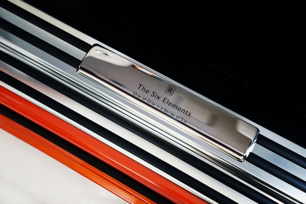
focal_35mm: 54
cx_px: 153
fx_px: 459
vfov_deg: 25.1
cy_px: 102
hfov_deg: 36.9
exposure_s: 1/60
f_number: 2.8
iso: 320
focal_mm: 54
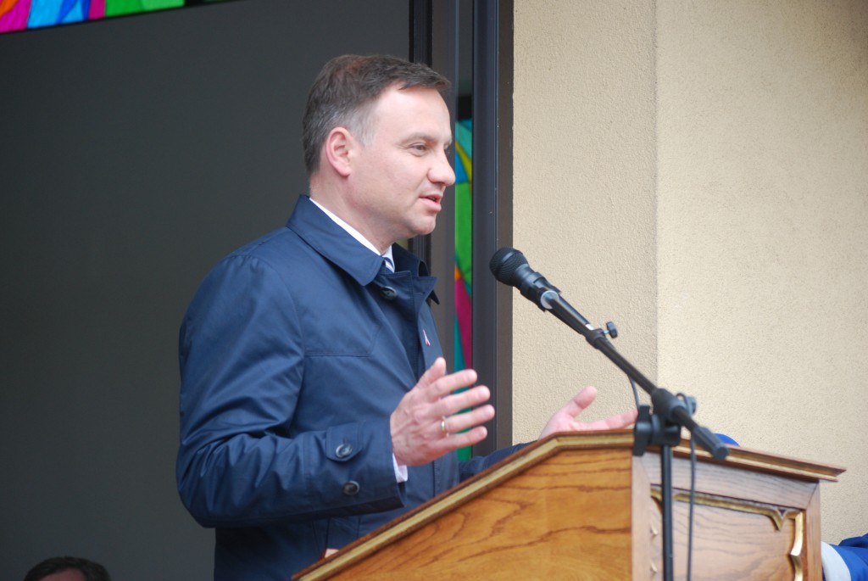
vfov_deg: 11.2
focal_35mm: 123
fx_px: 2969
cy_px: 290
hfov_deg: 16.6
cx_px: 434
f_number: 4.5
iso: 400
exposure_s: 1/125
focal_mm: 82
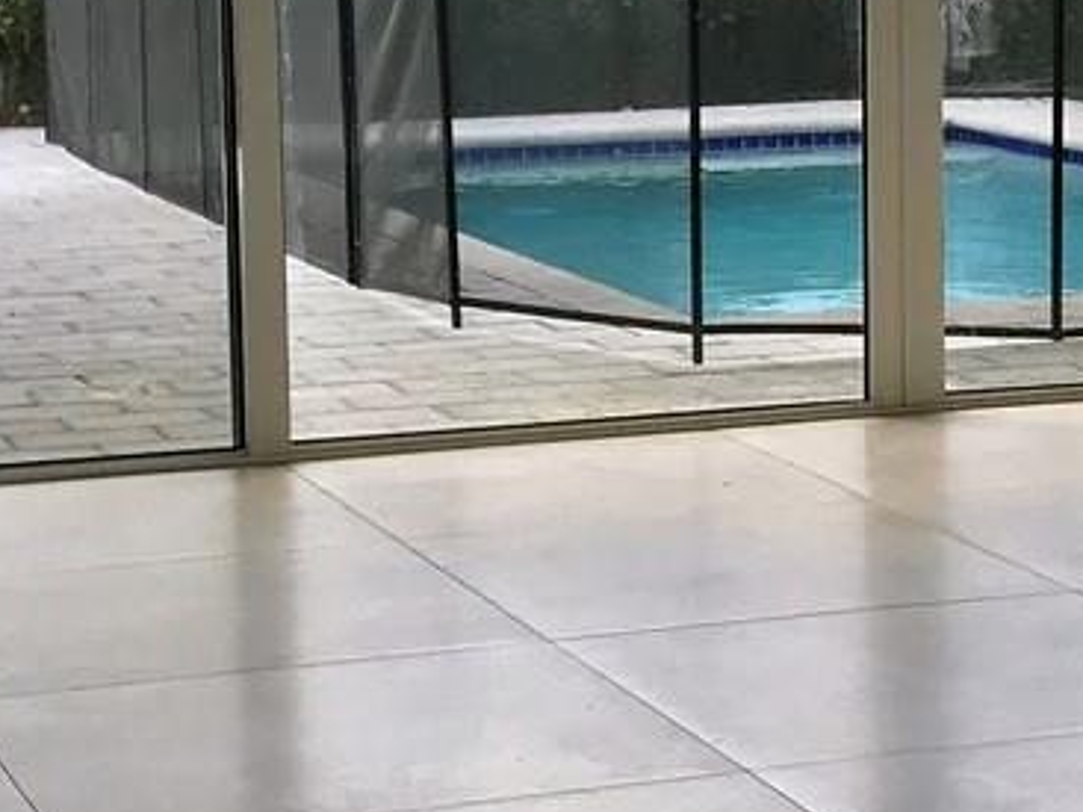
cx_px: 865
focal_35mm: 122
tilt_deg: -6.5
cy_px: 266
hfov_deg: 16.0
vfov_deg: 12.1
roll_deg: +1.0
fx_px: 3816
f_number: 1.8
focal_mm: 3.99
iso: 25
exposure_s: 1/40
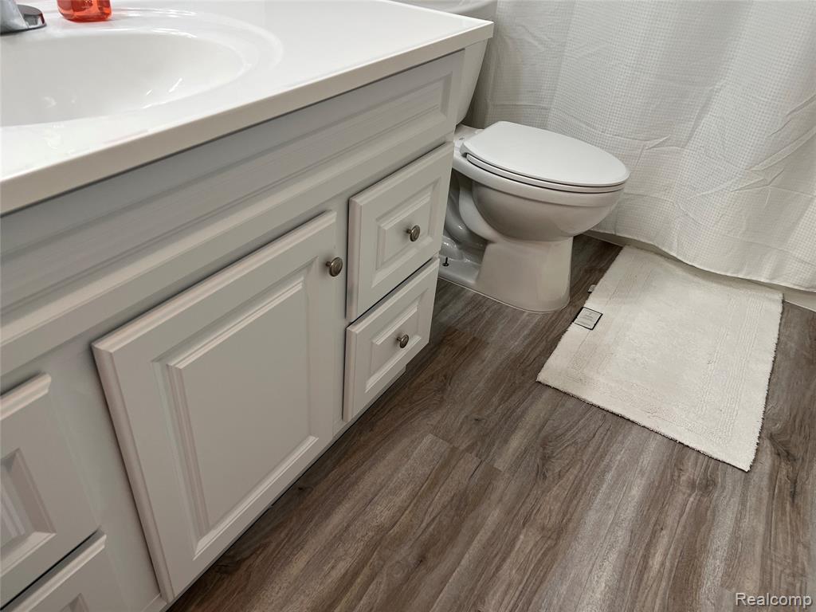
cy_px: 306
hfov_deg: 67.3
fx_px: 613
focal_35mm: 26
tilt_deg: -36.1
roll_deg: -4.8
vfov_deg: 53.1
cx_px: 408
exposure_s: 1/120
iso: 64
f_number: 1.5
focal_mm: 5.7
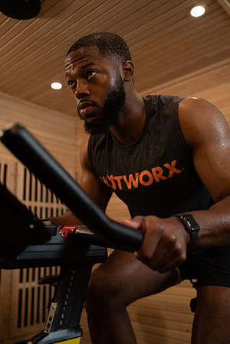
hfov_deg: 37.9
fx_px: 335
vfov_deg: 54.4
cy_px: 172
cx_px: 115
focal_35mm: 35
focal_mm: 35
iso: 400
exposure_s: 1/160
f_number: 2.8
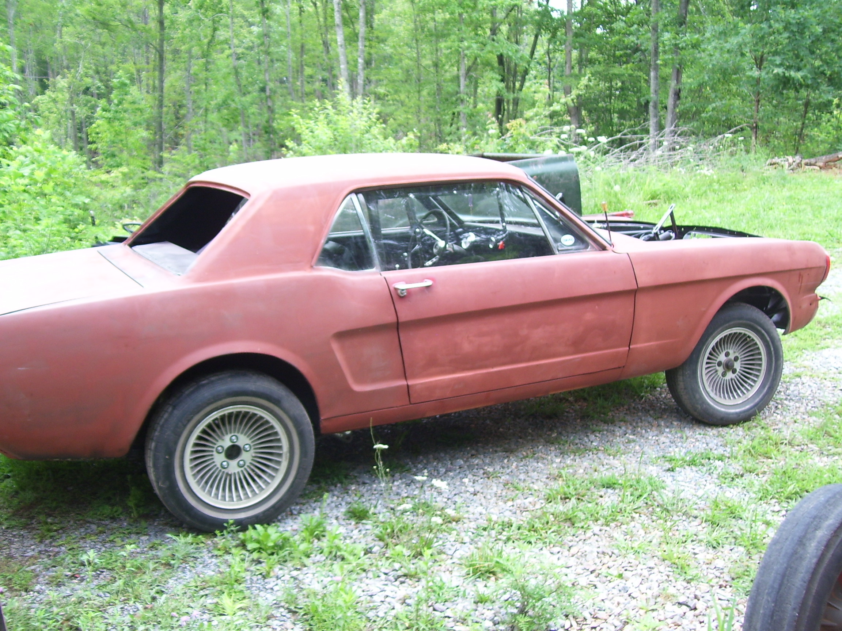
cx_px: 421
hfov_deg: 51.4
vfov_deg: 39.7
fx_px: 876
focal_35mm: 36
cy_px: 316
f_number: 2.7
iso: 80
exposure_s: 1/125
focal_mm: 6
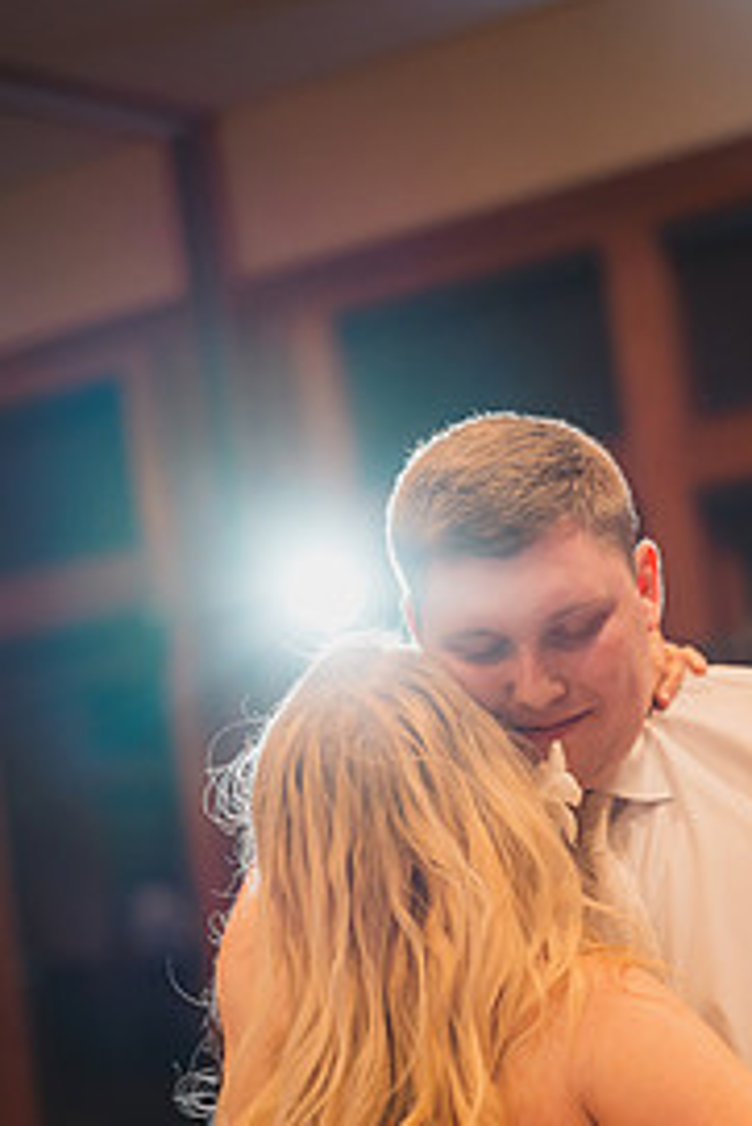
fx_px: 2597
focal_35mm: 83
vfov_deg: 24.3
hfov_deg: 16.4
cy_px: 798
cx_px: 590
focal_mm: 50
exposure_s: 1/400
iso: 1250
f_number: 1.4
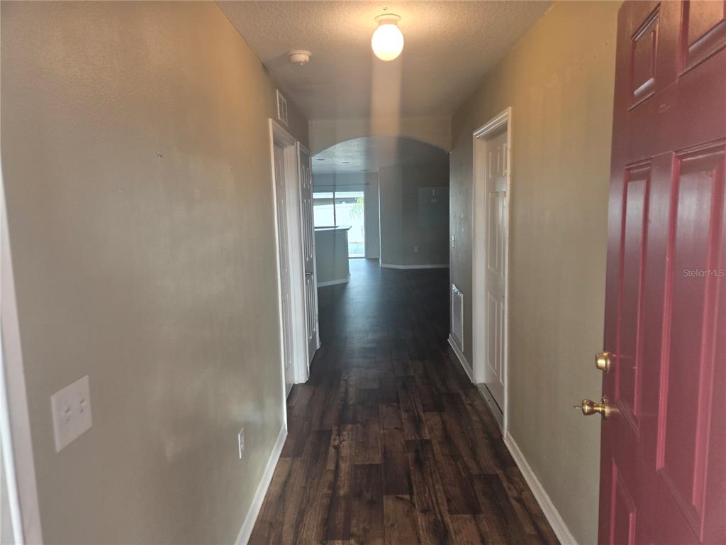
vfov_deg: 58.9
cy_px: 272
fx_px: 482
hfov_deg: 73.9
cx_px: 363
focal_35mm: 23
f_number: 1.8
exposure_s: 1/120
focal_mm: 5.4
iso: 64
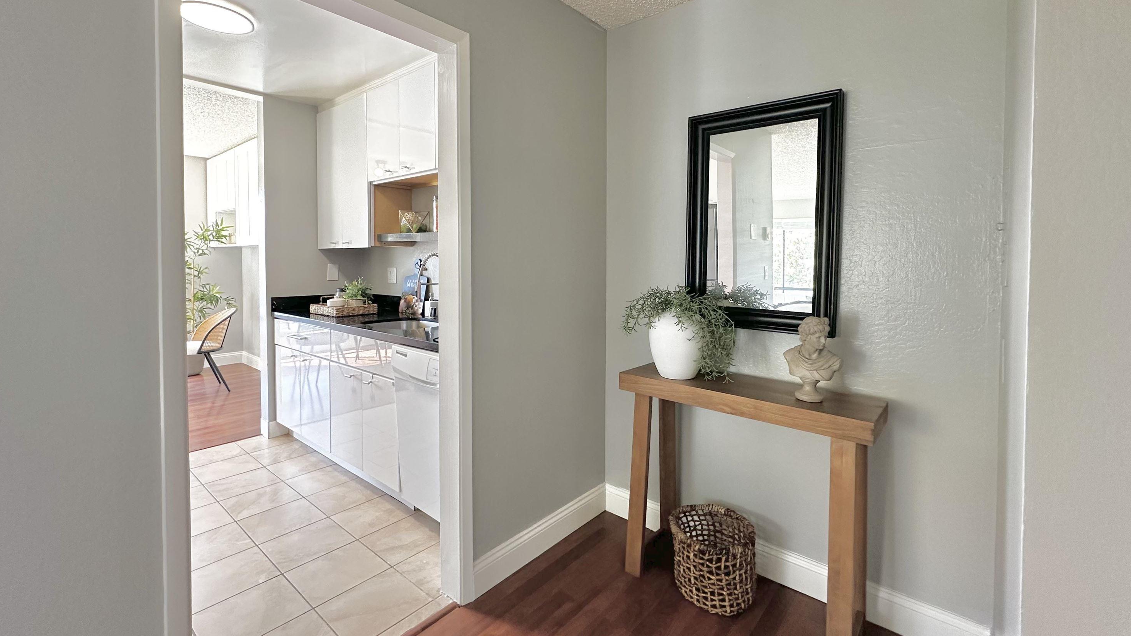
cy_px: 271
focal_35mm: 16
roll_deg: -0.1
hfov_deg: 99.3
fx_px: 480
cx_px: 589
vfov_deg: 66.7
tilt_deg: -1.2
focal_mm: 2.22
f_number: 2.2
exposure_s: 1/60
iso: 160
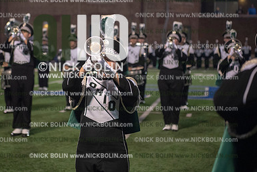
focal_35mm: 106
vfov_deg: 12.9
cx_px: 81
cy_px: 47
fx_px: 757
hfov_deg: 19.2
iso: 3200
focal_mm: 70
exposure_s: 1/500
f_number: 3.2
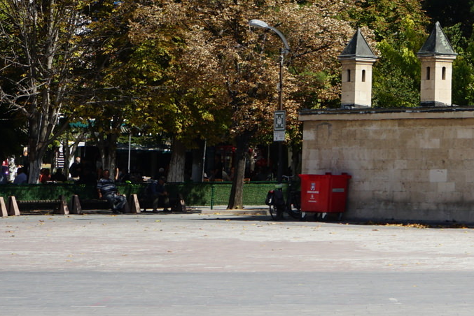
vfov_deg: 8.2
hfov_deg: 11.7
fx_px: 2147
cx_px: 825
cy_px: -194
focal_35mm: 163
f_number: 7.1
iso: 100
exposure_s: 1/400
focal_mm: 46
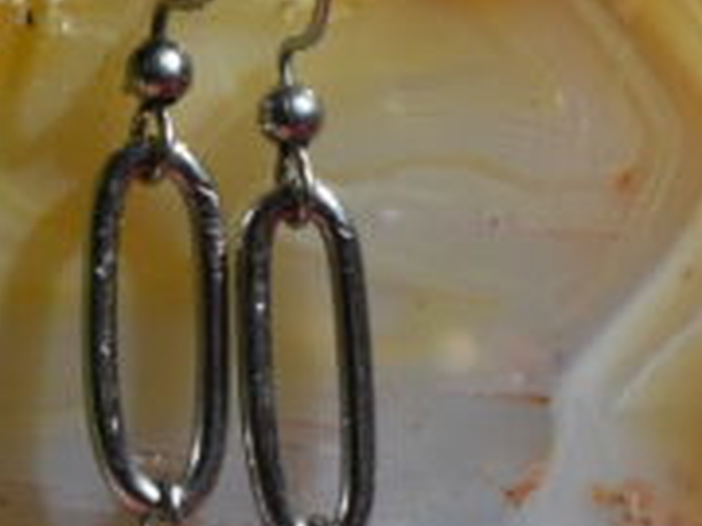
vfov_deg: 5.6
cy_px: 429
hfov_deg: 7.5
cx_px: 203
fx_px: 5366
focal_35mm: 265
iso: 100
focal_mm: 55
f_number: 8
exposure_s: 1/250
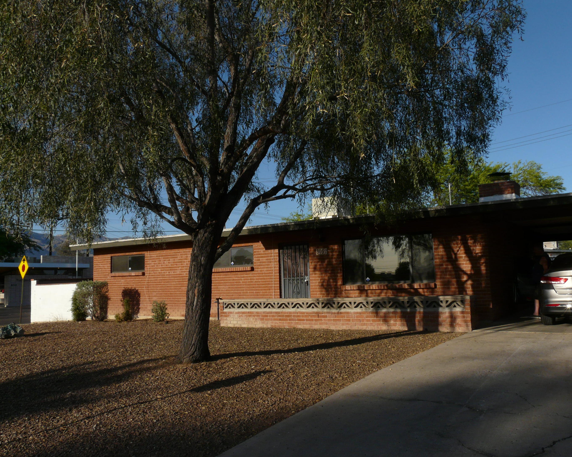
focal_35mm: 30
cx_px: 295
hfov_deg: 58.8
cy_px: 222
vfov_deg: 48.5
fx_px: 508
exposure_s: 1/800
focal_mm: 4.6
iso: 100
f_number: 5
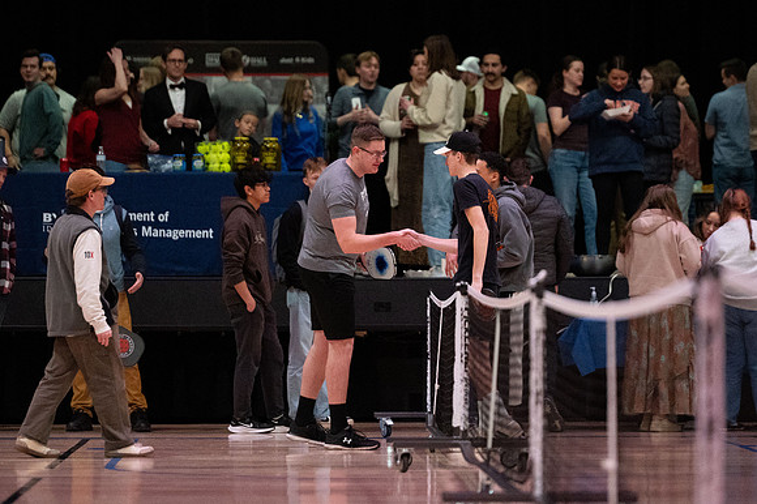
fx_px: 5182
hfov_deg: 8.4
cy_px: 211
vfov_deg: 5.6
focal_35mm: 247
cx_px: 416
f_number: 2.8
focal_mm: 200
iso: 10000
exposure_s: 1/1000
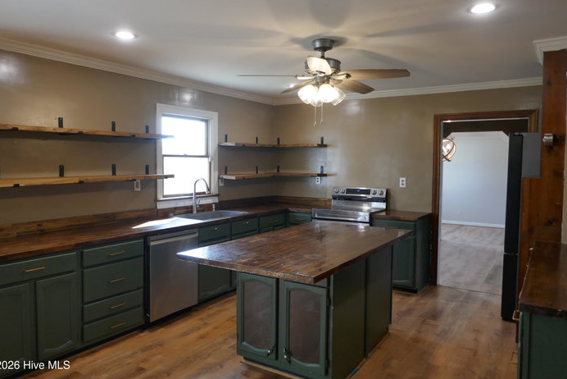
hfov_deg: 69.4
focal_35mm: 26
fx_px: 410
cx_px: 281
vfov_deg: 49.6
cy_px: 186
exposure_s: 1/60
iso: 200
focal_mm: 9.1
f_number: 2.8
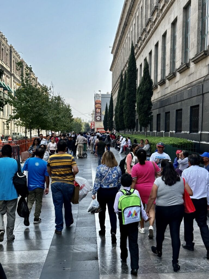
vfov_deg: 39.7
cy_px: 140
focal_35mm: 48
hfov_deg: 30.3
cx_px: 104
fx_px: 386
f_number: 1.78
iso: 64
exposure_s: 1/864
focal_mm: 6.86
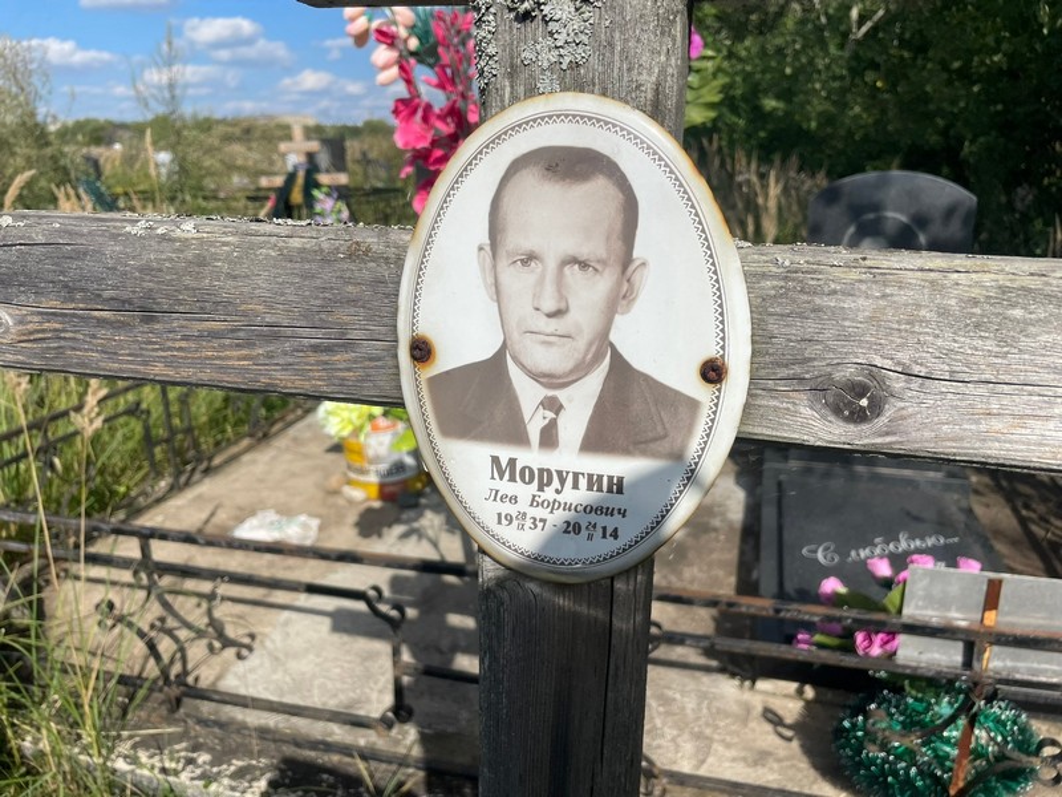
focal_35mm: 26
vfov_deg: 53.1
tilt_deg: -17.6
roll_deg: -0.9
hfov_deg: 67.3
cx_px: 531
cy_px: 398
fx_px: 798
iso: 32
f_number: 1.6
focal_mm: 4.2
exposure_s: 1/5556
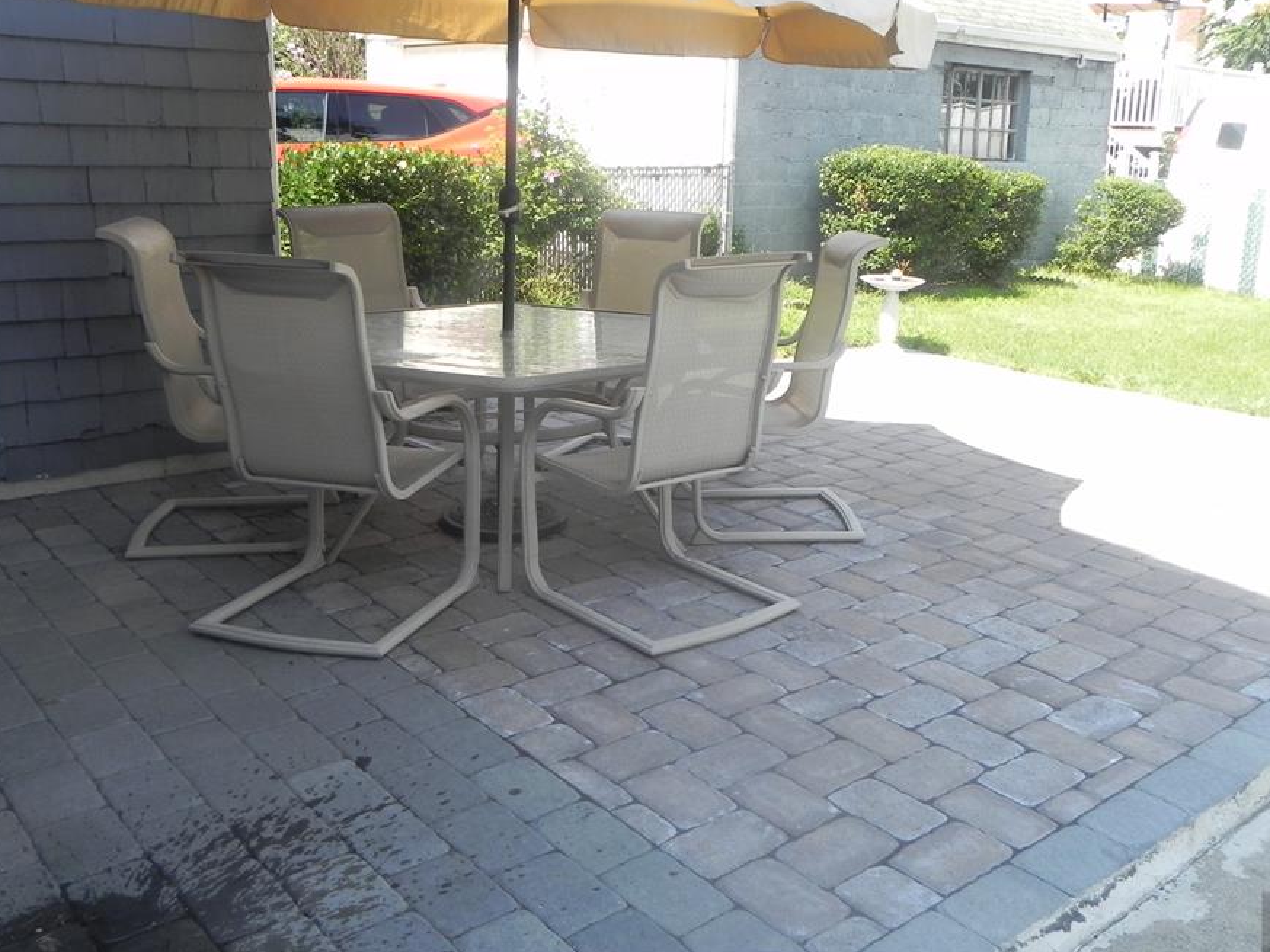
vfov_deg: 41.7
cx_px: 665
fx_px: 1248
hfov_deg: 53.9
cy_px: 398
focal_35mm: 34
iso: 160
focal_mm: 5.2
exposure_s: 1/204
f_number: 5
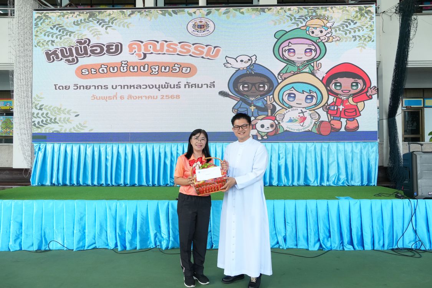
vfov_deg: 47.9
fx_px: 324
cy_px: 144
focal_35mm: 27
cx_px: 216
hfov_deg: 67.4
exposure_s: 1/160
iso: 1250
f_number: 6.3
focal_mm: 18
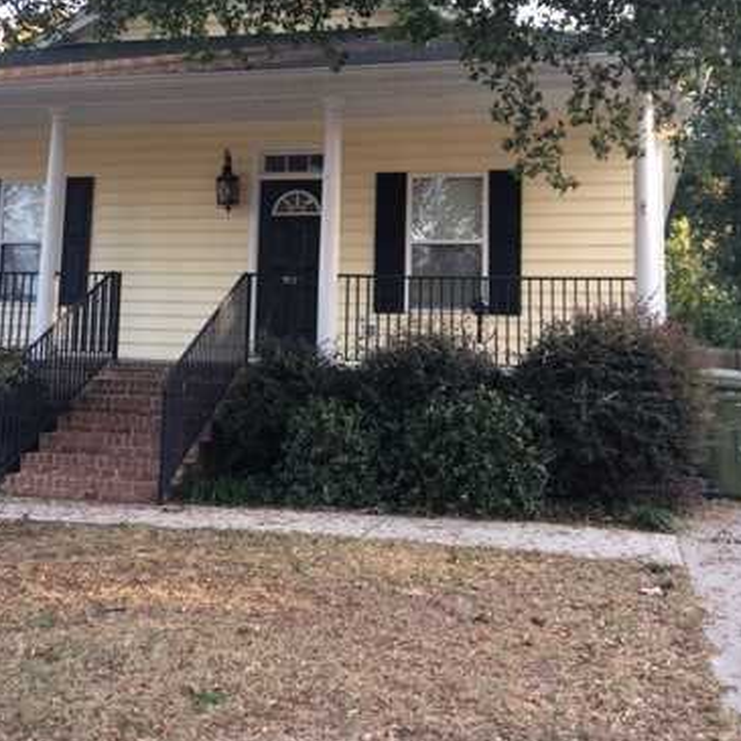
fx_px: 1090
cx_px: 280
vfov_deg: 36.8
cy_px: 205
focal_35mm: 45
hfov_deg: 37.3
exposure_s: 1/60
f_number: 2.2
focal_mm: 4.15
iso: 25
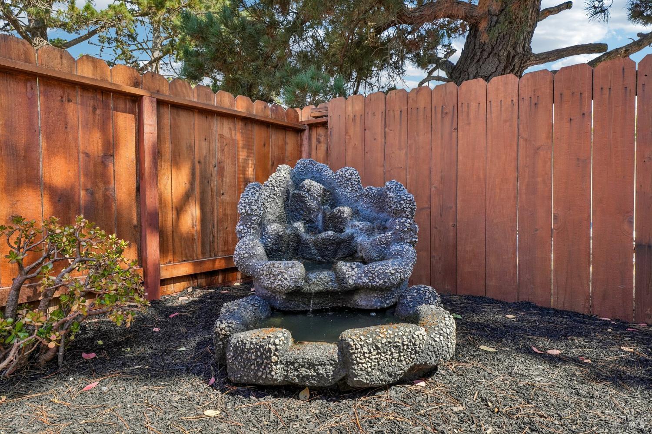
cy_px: 217
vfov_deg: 59.0
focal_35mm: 21
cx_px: 326
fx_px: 384
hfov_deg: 80.7
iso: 640
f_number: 8
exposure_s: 1/320
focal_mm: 21.2
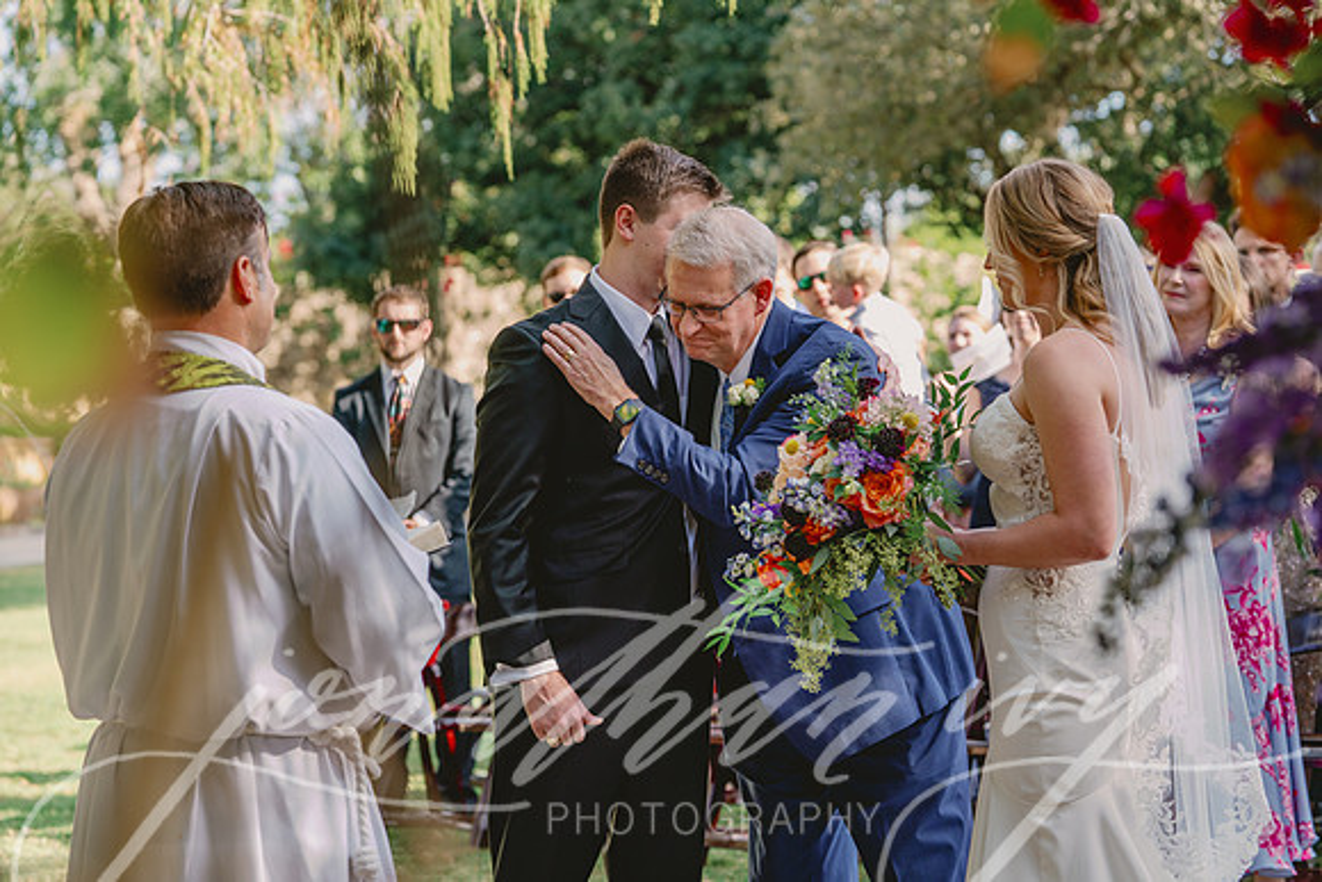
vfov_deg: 13.8
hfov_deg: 20.6
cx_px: 661
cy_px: 441
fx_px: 3636
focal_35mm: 99
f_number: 4
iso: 200
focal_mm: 99
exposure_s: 1/250
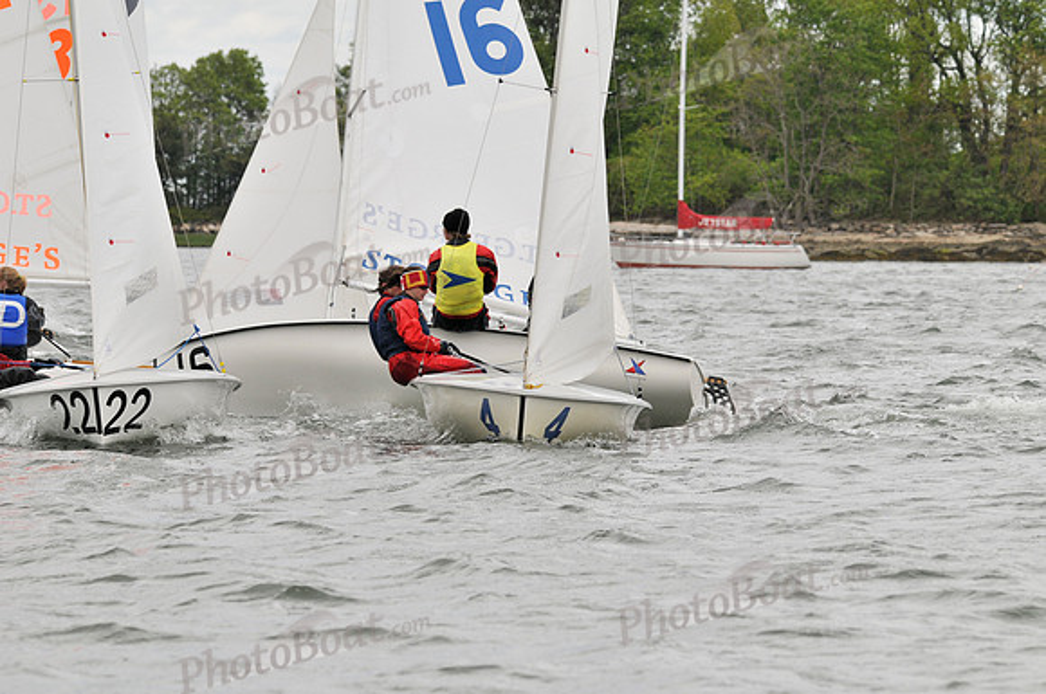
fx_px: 7616
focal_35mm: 262
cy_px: 347
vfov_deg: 5.2
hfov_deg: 7.9
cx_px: 523
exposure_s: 1/640
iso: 200
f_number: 9
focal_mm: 175
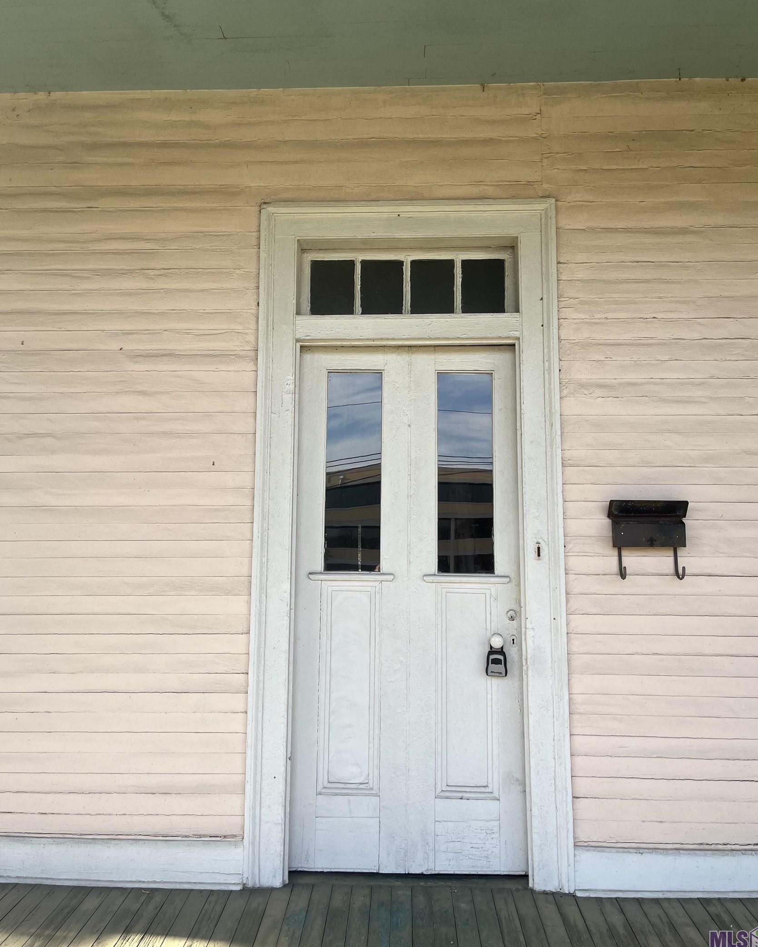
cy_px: 435
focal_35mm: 28
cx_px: 385
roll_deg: -0.7
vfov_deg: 62.1
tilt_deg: +5.8
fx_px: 785
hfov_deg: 51.5
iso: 50
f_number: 1.6
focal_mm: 5.1
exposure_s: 1/555
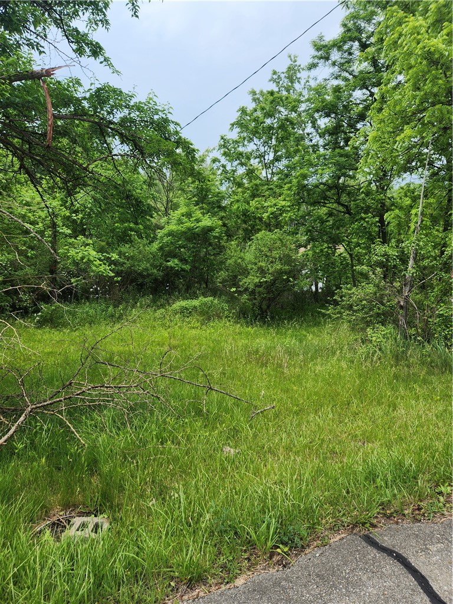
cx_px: 226
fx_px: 401
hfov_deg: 58.9
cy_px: 302
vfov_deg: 73.9
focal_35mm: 23
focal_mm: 5.4
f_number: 1.8
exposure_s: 1/489
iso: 20
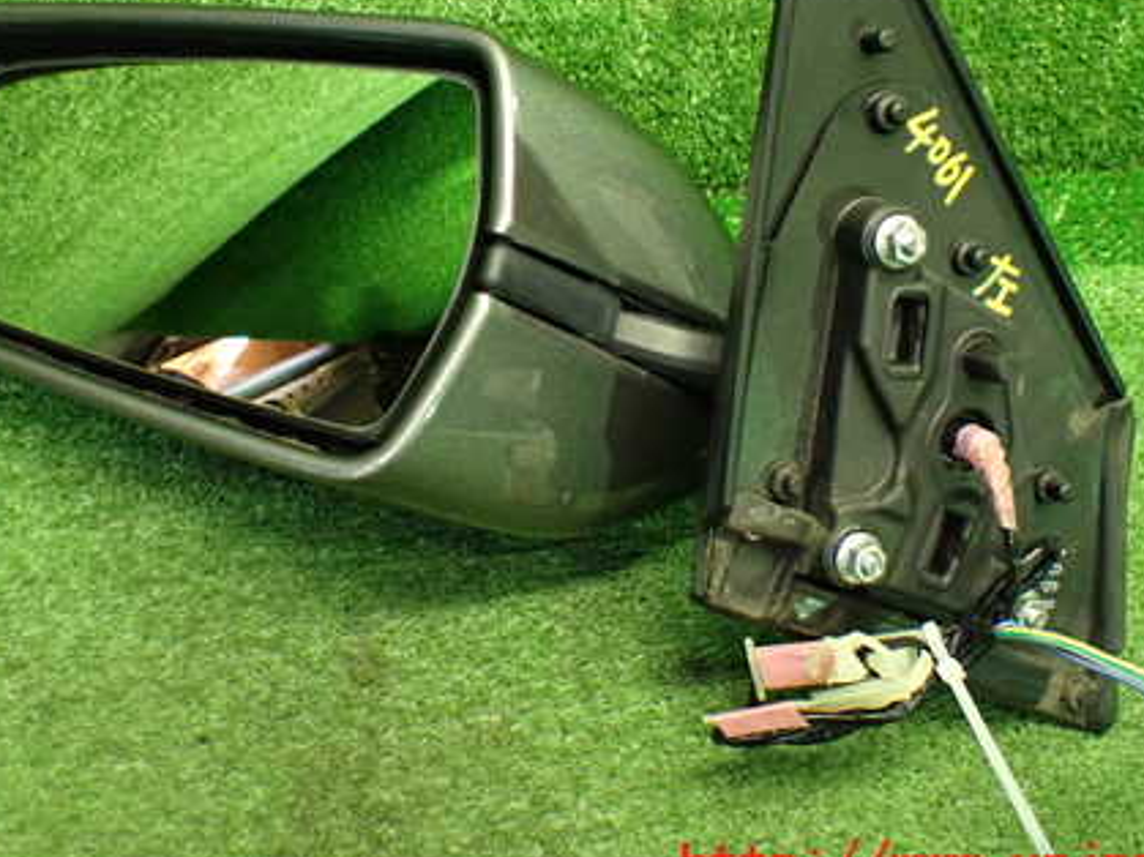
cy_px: 289
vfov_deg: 33.3
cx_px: 478
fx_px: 1421
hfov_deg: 43.7
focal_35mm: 43
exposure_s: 1/60
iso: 800
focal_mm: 5.4
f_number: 2.3
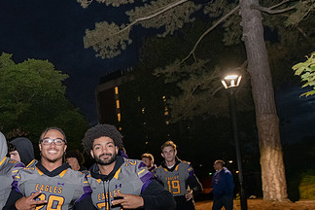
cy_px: 177
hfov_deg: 50.7
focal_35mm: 34
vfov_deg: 37.1
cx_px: 44
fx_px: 297
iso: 5000
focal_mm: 19
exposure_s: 1/40
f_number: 5
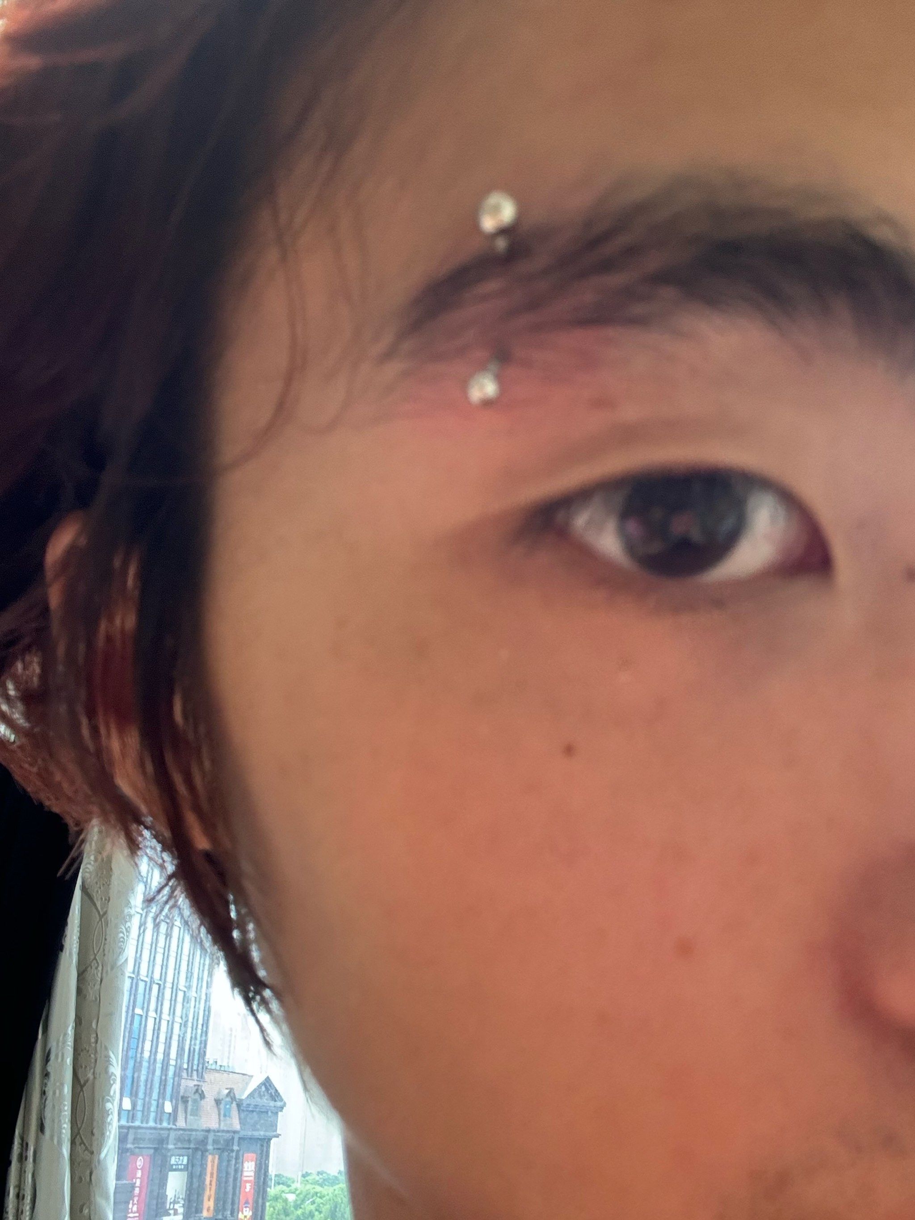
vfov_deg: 60.0
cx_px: 458
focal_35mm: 30
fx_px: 1057
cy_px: 610
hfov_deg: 46.8
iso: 320
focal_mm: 2.69
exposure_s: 1/25
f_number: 1.9
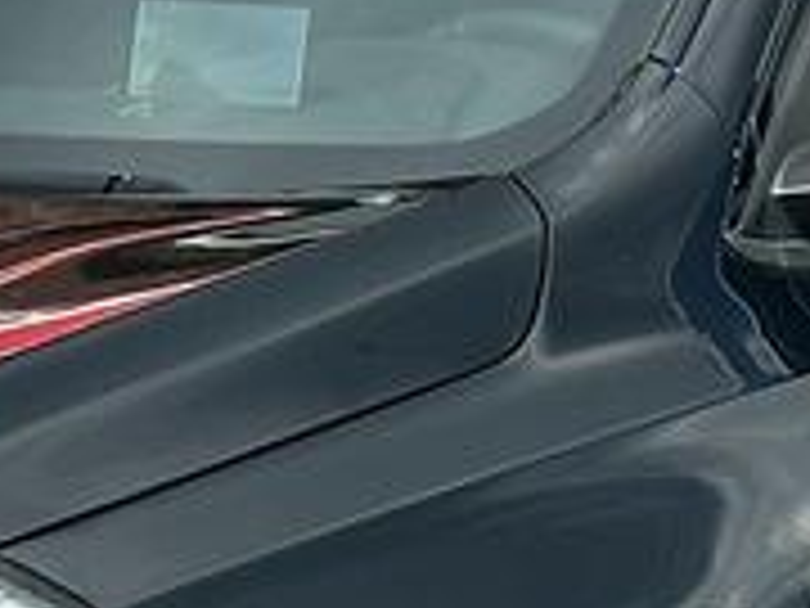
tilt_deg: -3.7
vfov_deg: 4.3
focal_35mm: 342
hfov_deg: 5.8
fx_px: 8003
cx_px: 248
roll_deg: +0.3
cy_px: 81
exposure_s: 1/4367
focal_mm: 6.86
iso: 64
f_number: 1.78
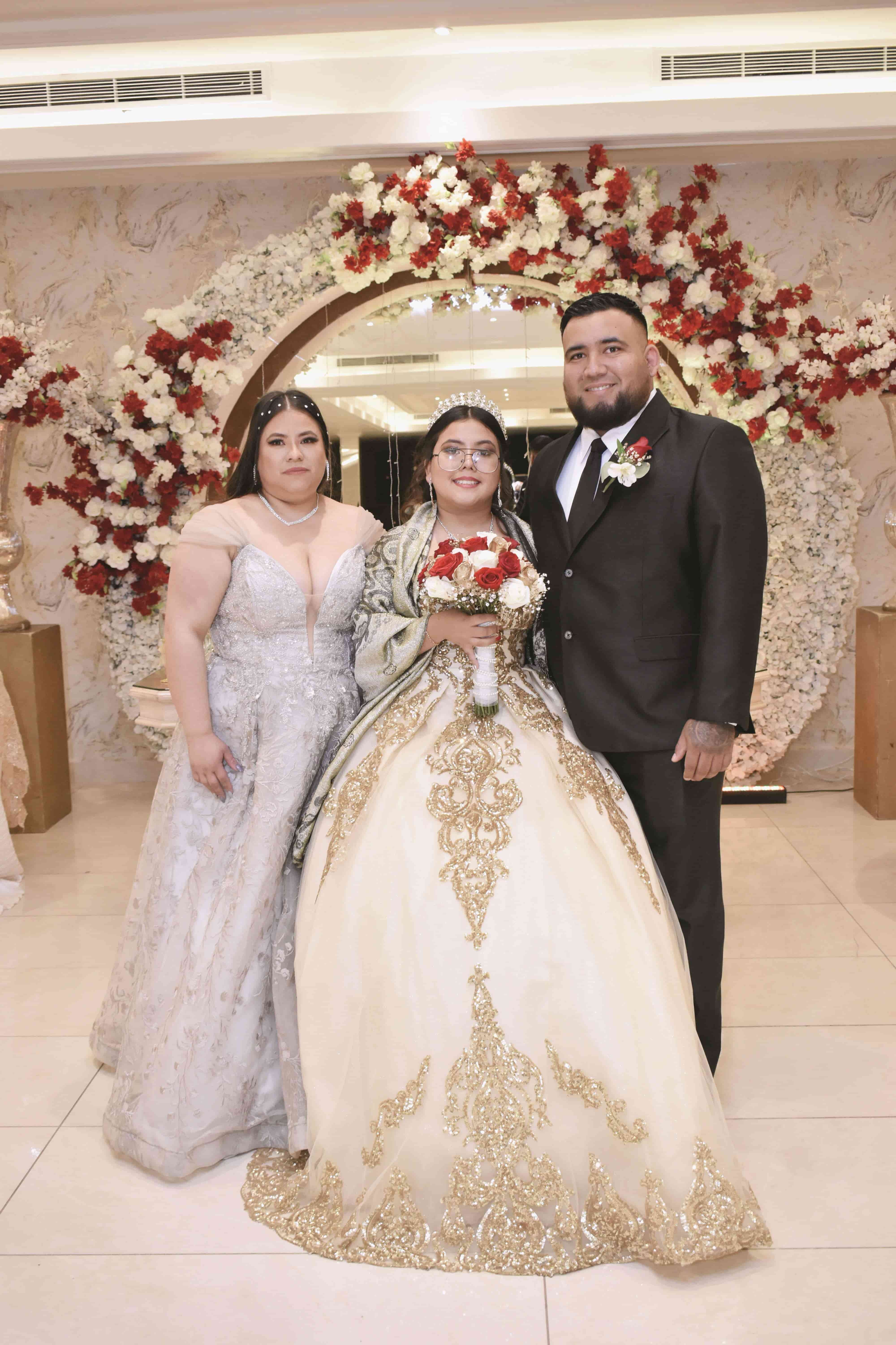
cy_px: 672
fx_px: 1344
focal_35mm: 36
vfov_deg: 53.1
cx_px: 448
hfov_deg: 36.9
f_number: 5
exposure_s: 1/100
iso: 1600
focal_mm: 24
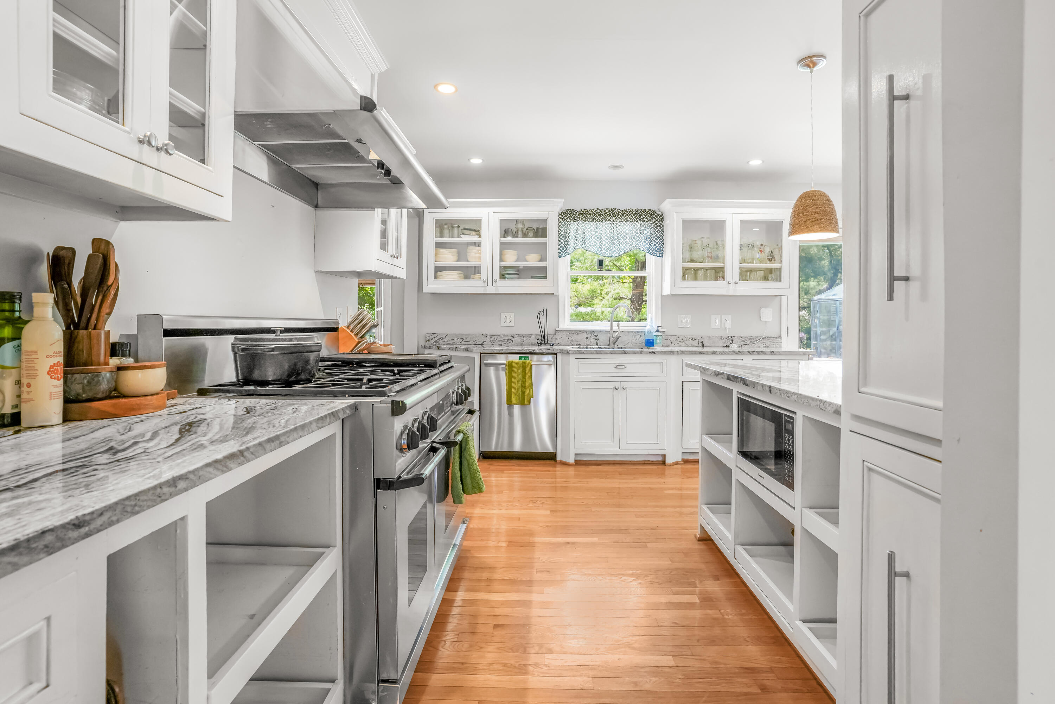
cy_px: 352
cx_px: 528
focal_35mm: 17
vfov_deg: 70.4
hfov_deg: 93.3
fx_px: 498
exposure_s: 1/50
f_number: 8
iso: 1000
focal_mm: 17
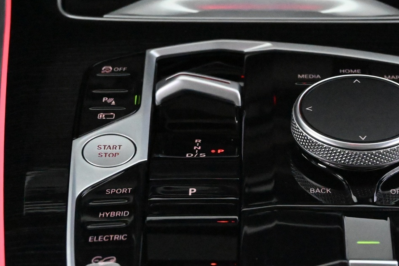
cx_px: 260
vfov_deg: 13.0
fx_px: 1162
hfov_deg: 19.4
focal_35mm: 105
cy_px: 181
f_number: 5.6
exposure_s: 1/60
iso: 18000
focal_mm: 41
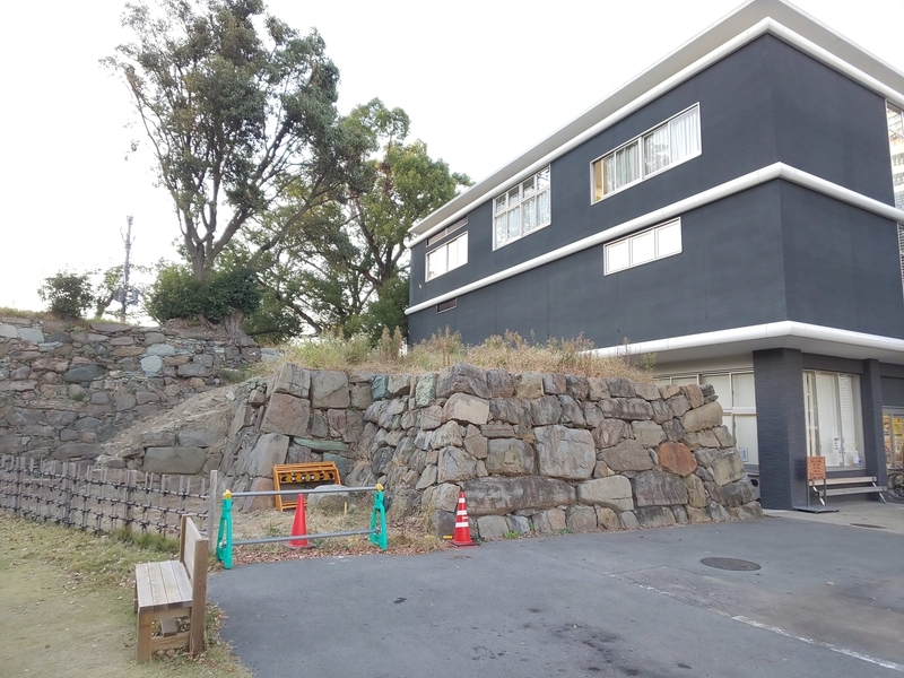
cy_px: 339
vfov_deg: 66.0
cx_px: 452
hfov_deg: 81.7
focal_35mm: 20
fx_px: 522
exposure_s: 1/100
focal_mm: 3.45
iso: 69
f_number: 1.94
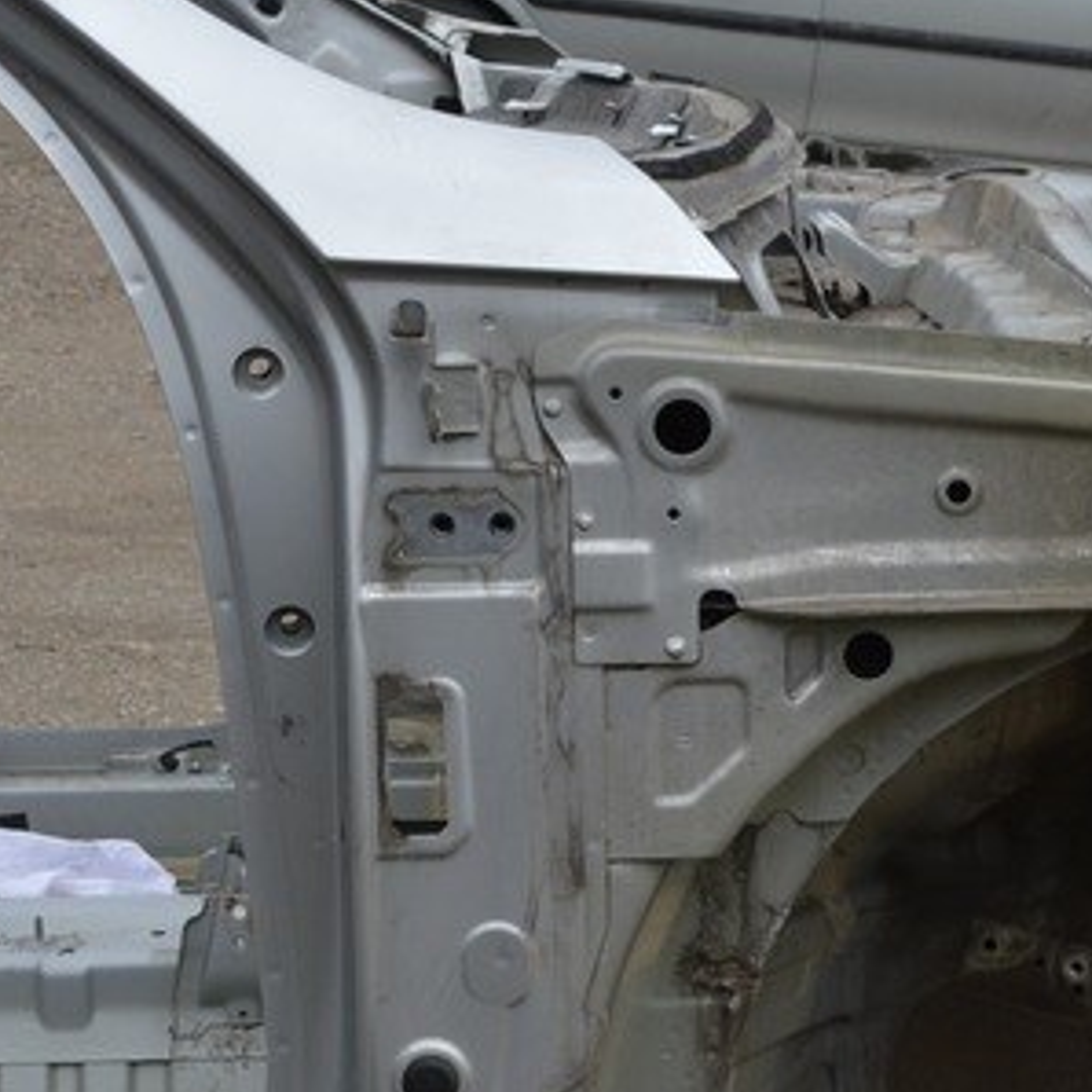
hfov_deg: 16.6
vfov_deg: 16.5
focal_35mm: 105
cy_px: 731
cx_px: 542
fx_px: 3747
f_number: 8
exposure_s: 1/200
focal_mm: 24
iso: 100
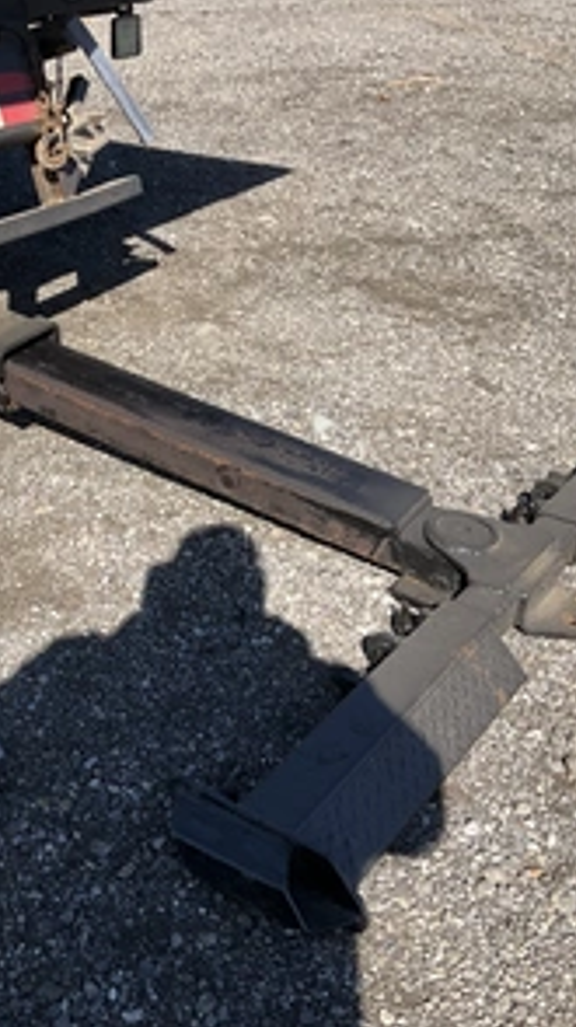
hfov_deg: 27.2
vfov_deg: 47.4
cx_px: 126
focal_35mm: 43
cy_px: 507
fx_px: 1170
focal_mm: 3
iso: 25
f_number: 1.8
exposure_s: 1/1195
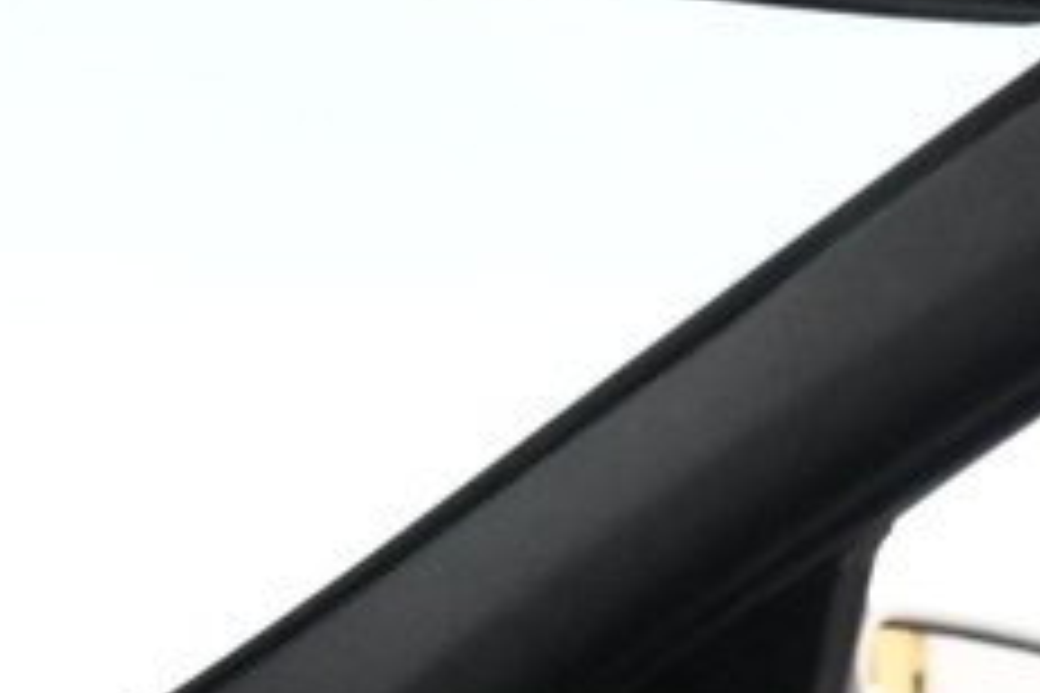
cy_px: 1890
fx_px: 4853
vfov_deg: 7.4
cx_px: -54
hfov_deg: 12.1
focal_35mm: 168
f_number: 4
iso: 6400
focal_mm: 16
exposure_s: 1/60
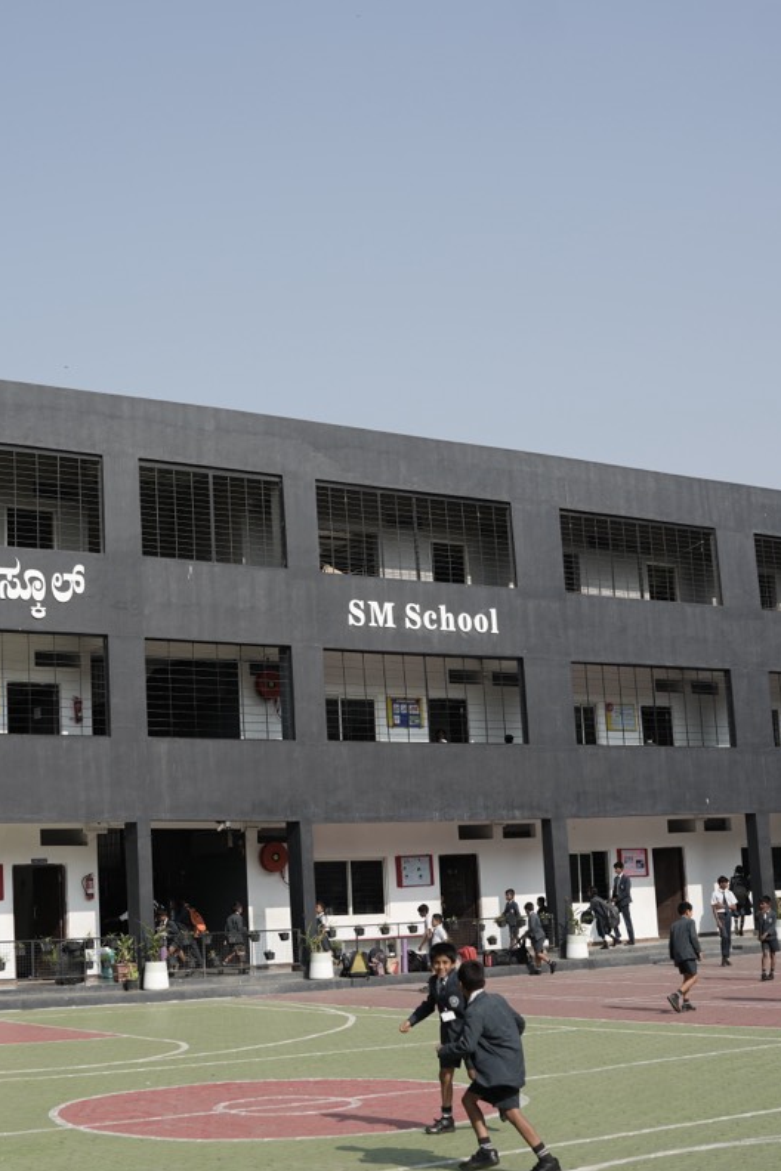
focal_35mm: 53
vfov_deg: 37.5
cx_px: 244
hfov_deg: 25.3
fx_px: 1725
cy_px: 588
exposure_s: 1/1600
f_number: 3.2
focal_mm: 35
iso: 100
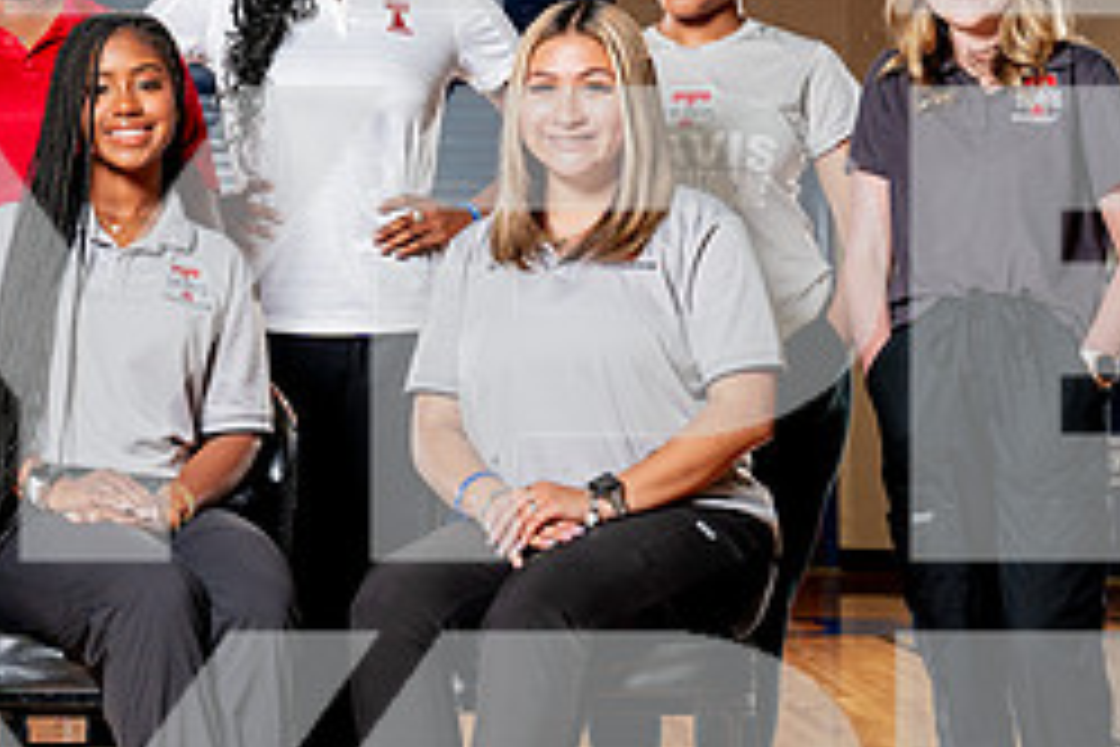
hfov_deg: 19.0
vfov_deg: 12.8
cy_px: 326
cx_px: 283
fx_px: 3329
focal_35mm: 107
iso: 200
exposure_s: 1/250
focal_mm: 46
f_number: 5.6
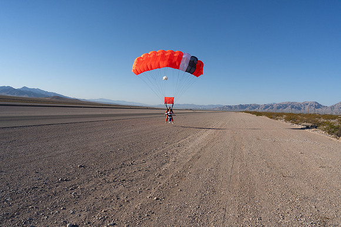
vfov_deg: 53.2
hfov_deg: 73.7
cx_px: 170
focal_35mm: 24
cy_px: 114
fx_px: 227
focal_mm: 24
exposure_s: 1/2000
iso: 800
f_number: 10
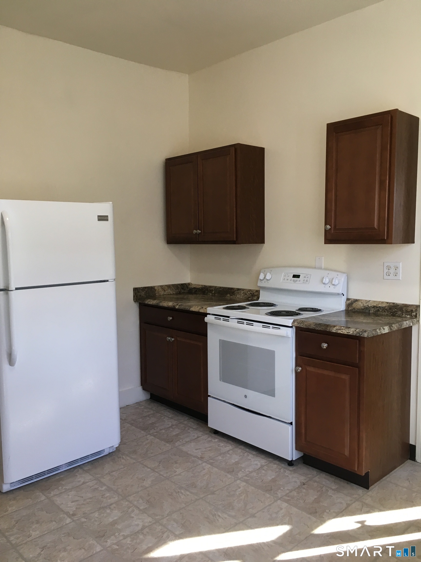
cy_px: 281
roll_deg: +0.2
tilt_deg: -3.7
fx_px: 470
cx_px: 210
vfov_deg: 61.7
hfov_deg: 48.2
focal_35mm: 29
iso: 32
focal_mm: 4.15
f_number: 2.2
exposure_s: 1/30
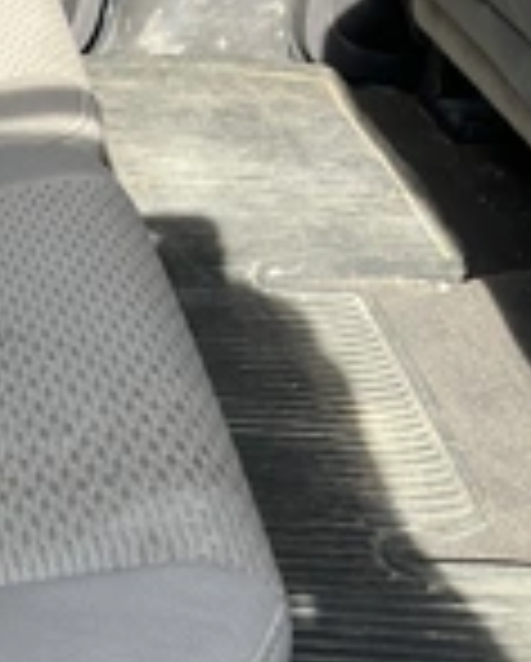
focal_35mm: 77
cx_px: -266
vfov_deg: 24.5
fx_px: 1509
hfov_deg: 17.8
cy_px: 477
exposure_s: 1/186
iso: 20
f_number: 1.8
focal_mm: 3
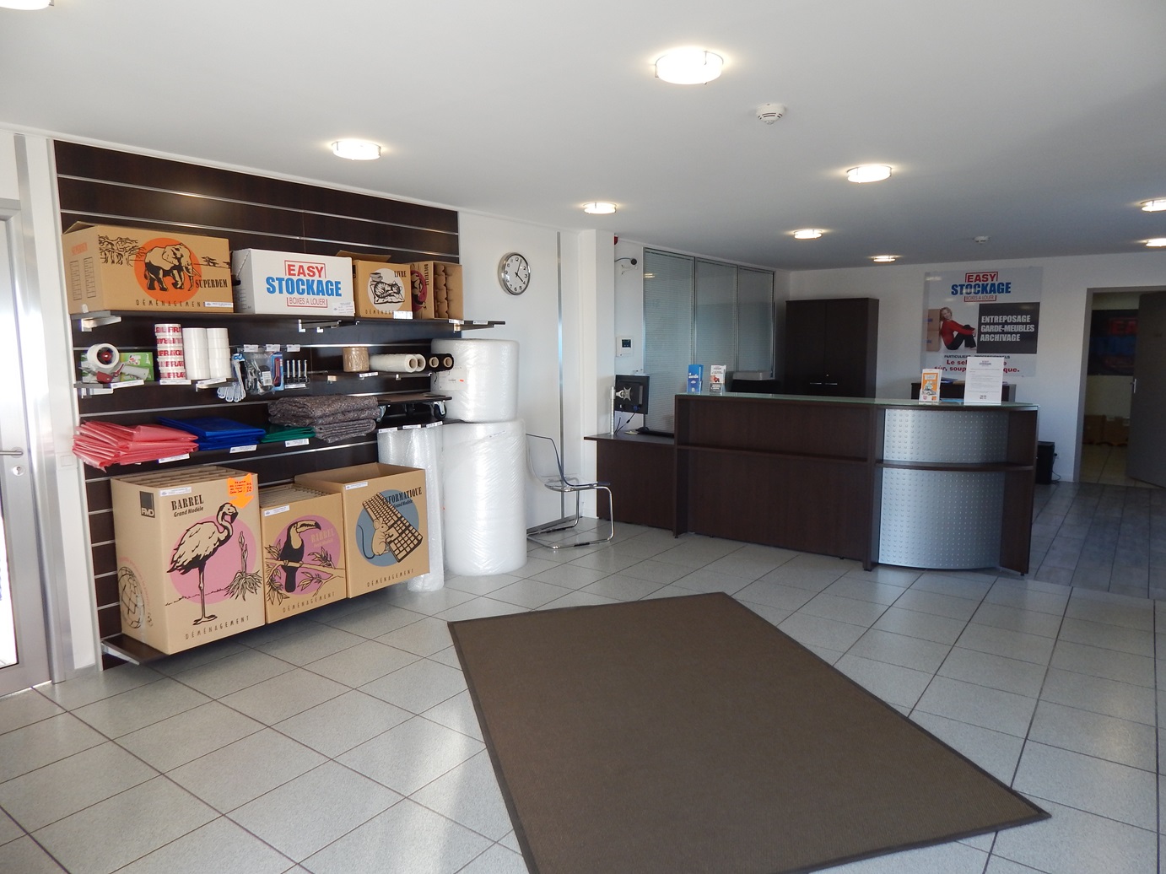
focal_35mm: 22
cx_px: 583
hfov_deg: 76.4
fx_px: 741
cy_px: 437
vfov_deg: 61.1
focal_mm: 4
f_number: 3
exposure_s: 1/50
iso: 125
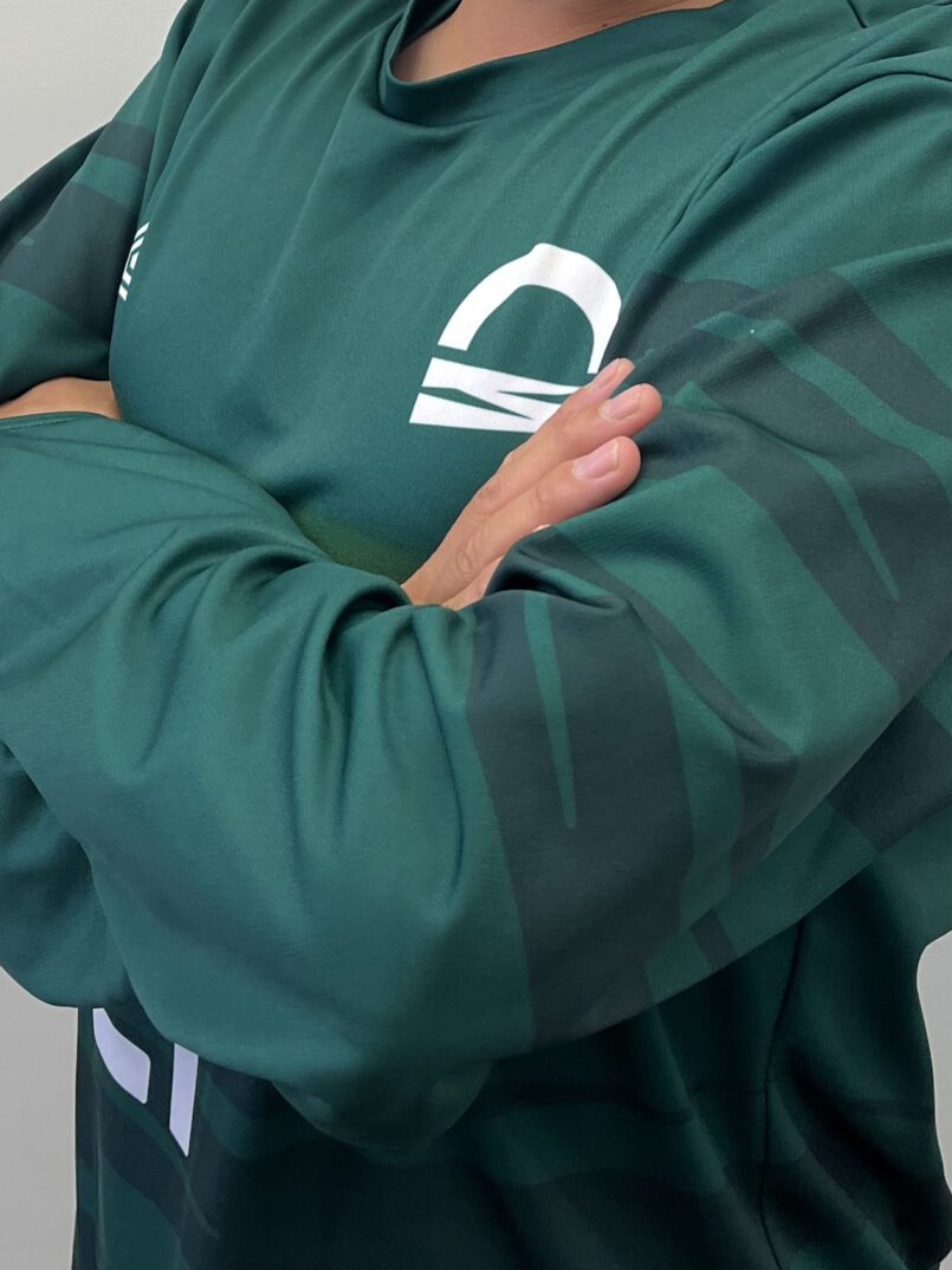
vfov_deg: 28.8
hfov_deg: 23.6
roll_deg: -0.2
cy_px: -56
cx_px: 558
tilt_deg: -7.4
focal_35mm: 62
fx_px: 2274
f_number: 1.6
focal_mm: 5.1
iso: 64
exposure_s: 1/122
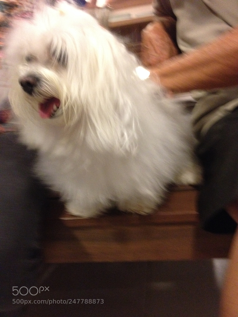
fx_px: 321
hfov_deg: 40.7
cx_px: 119
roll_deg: +8.0
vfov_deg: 52.6
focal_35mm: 35
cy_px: 158
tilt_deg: -18.0
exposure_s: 1/15
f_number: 2.4
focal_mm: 4.28
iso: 500
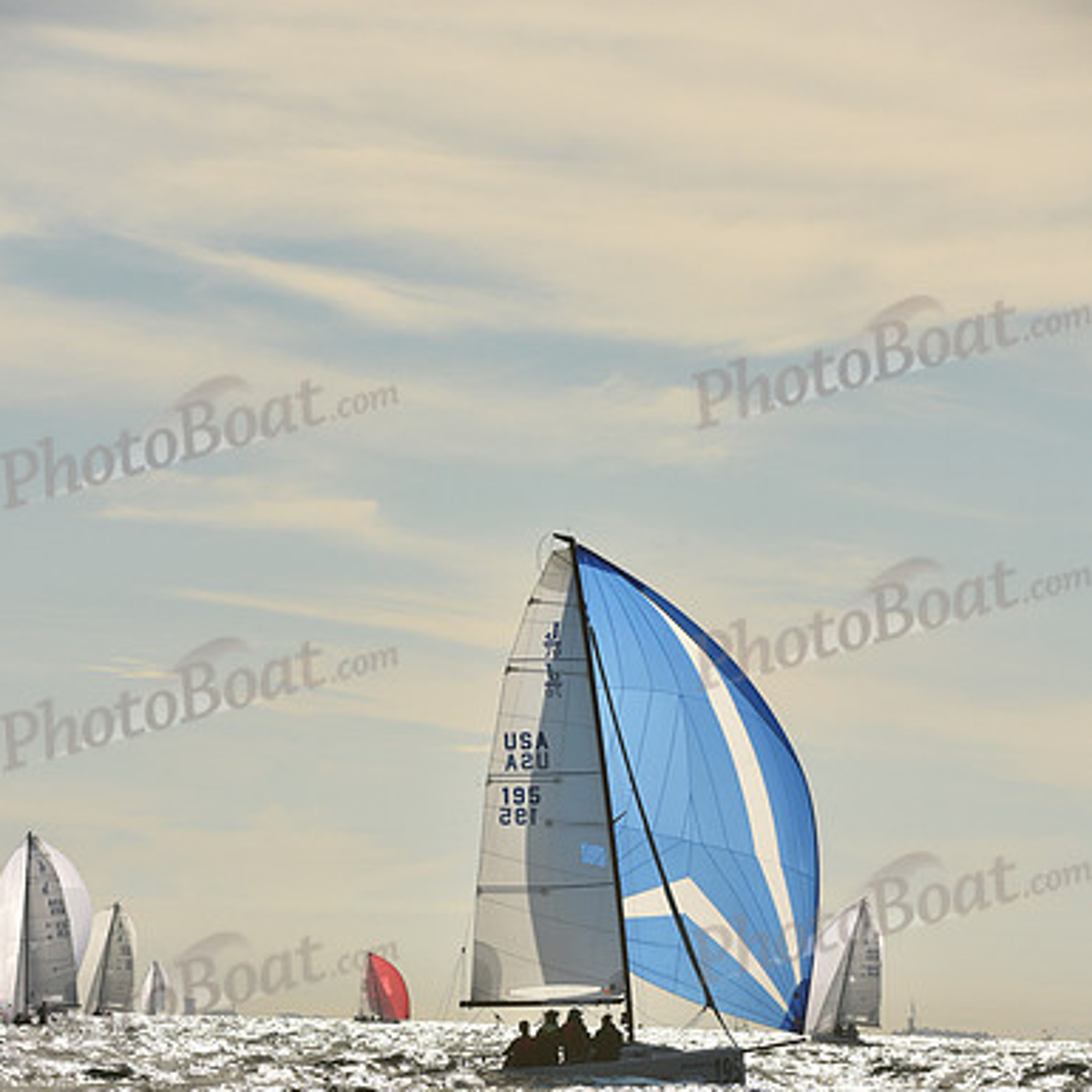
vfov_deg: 6.5
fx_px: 9601
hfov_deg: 6.5
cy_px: 806
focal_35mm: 269
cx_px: 546
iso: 250
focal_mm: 210
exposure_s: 1/1250
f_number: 10
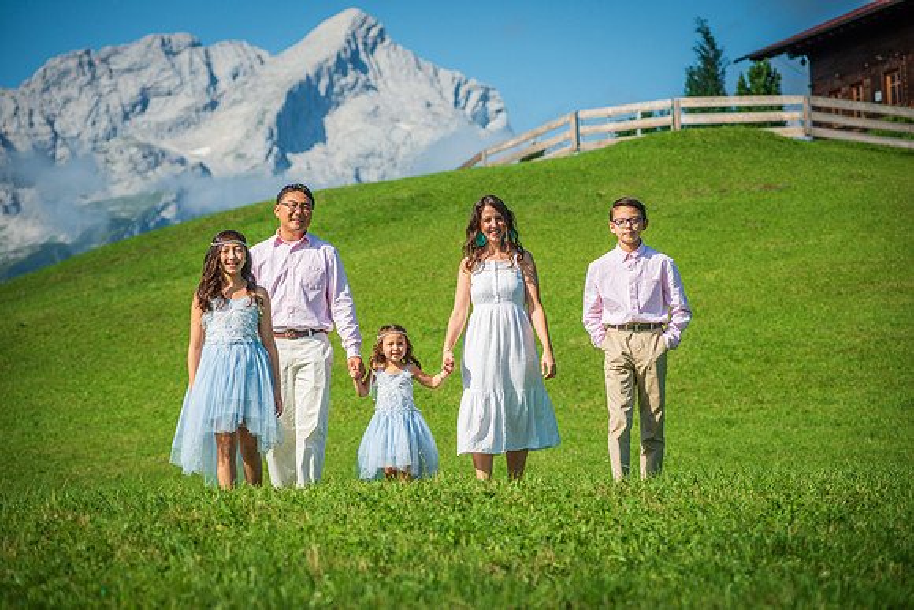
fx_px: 3047
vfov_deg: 11.4
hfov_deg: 17.1
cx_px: 457
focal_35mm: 120
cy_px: 305
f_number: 5
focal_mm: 120
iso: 160
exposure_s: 1/1600
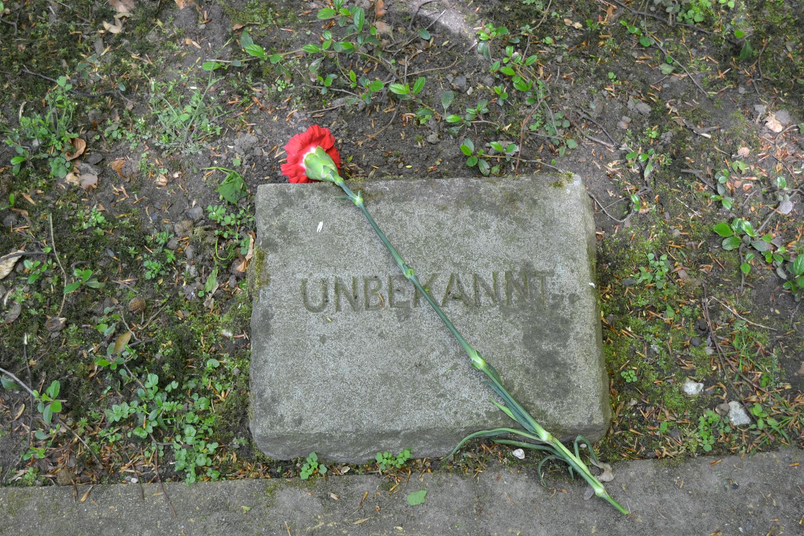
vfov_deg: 23.8
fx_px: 1273
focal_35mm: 57
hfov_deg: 35.1
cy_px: 268
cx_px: 402
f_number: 4.8
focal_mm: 38
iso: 400
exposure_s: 1/80
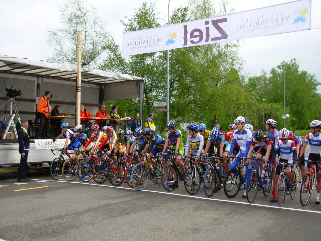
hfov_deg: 49.0
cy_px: 120
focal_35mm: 38
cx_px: 160
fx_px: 352
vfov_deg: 37.7
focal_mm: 6.3
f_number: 2.9
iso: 50
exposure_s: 1/332
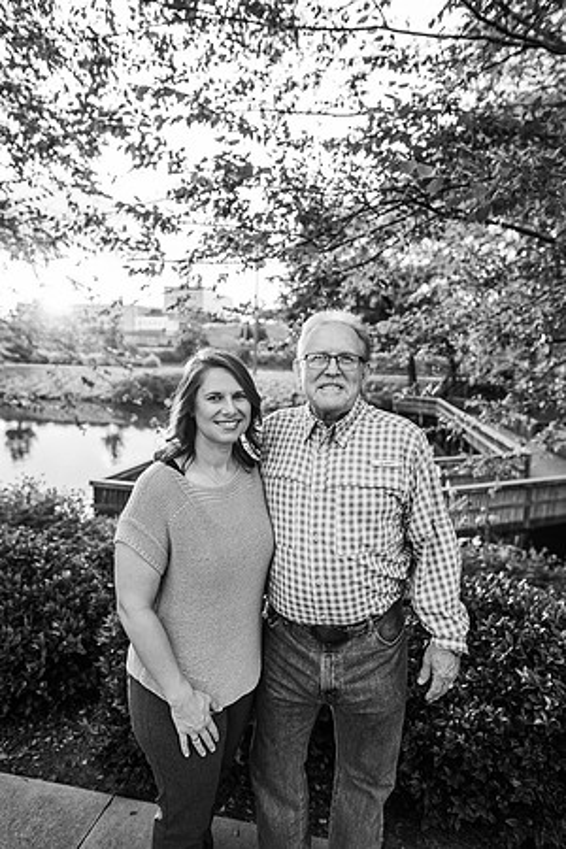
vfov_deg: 73.7
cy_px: 424
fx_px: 566
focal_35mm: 24
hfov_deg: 53.1
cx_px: 283
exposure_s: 1/200
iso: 320
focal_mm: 24
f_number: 3.2
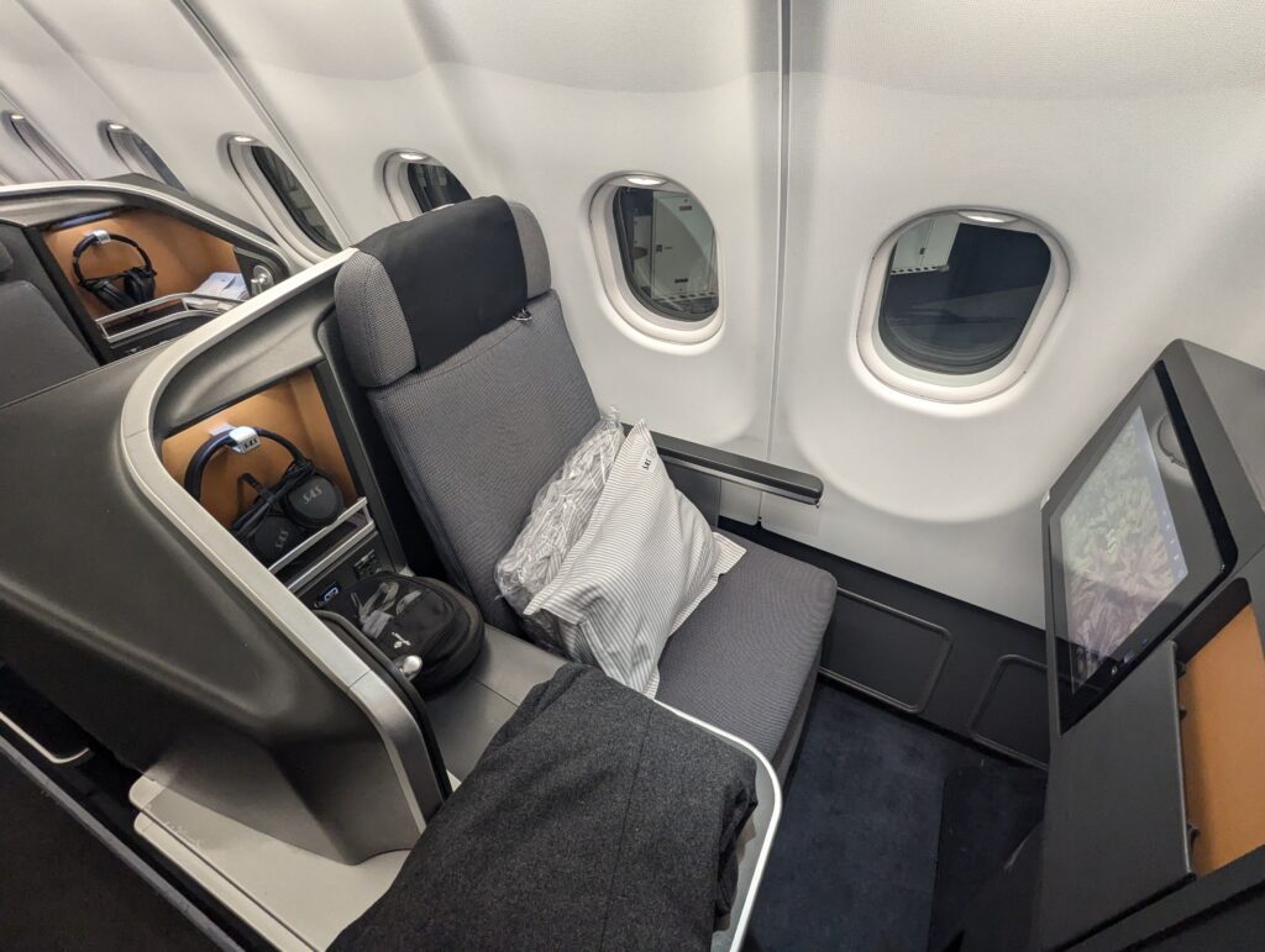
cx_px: 632
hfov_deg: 94.4
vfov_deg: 78.2
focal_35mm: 16
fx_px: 586
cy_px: 476
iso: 321
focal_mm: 2.35
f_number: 2.2
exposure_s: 1/40.7
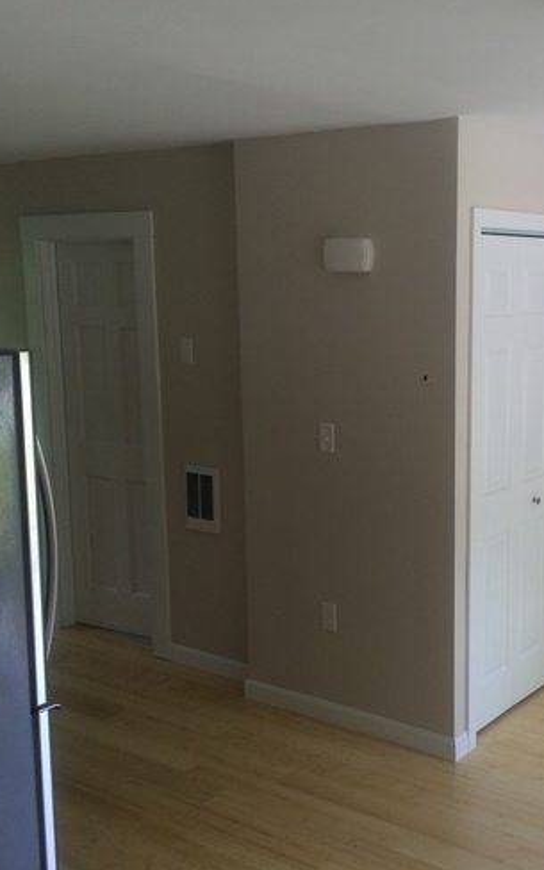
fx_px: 996
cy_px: 437
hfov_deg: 29.7
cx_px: 452
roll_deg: -0.1
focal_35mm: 42
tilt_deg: -10.0
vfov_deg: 47.2
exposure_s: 1/120
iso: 64
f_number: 2.2
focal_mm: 4.15
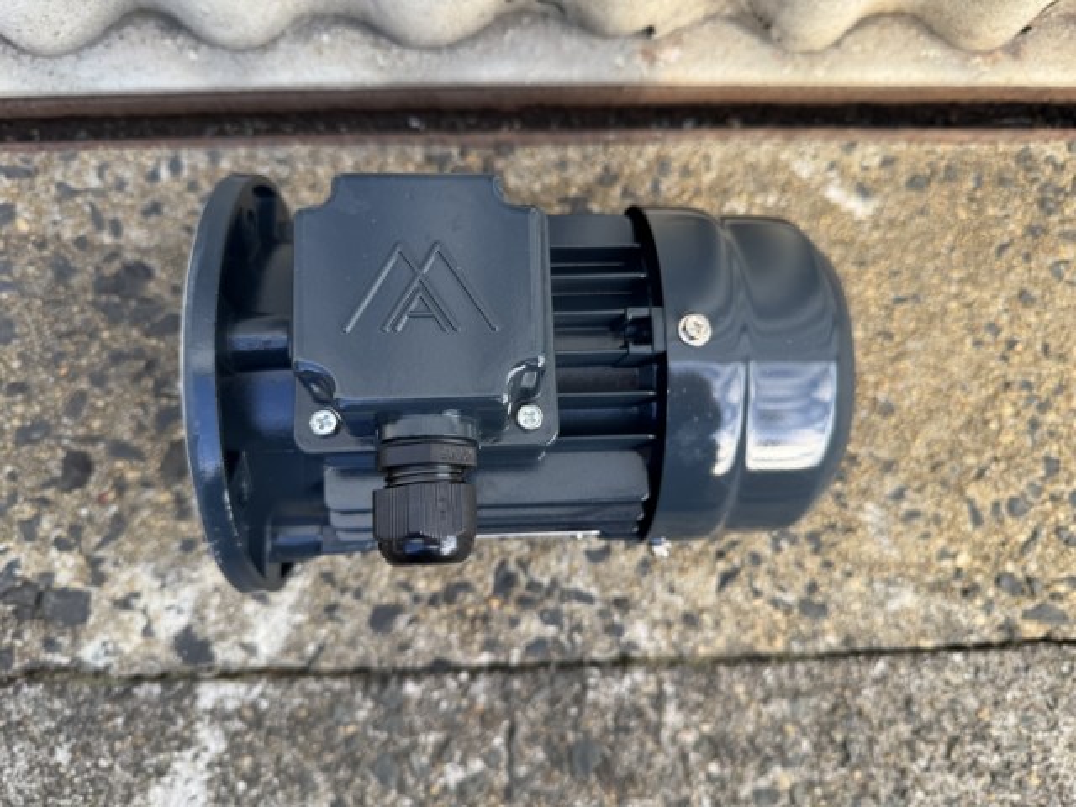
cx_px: 538
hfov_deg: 71.6
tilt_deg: -86.1
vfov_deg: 56.8
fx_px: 746
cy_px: 404
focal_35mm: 24
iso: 80
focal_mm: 6.76
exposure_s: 1/362
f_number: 1.78
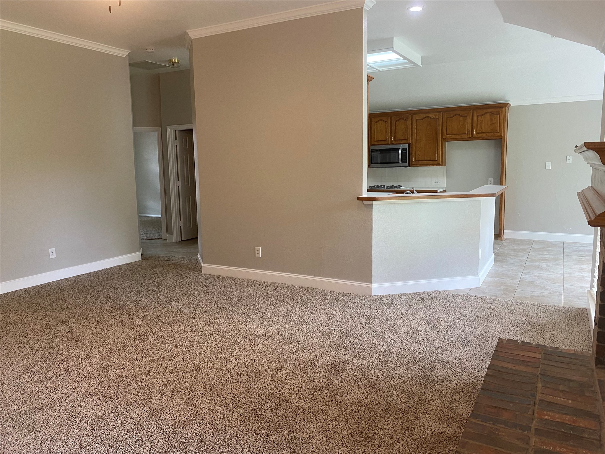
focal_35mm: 26
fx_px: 454
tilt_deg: -5.9
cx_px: 302
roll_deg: +0.6
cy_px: 227
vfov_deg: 53.1
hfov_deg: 67.3
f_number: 1.8
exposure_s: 1/60
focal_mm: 4.25
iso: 100
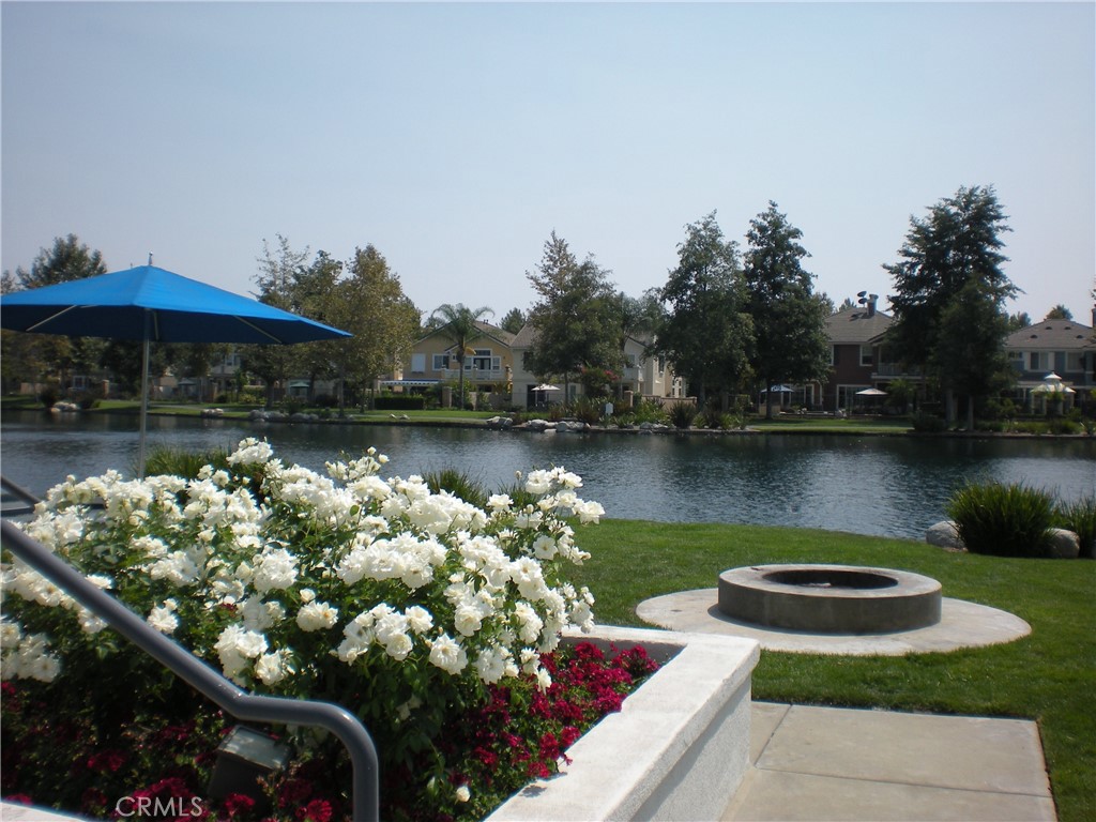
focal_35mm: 38
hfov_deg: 49.0
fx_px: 1203
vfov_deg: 37.7
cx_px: 548
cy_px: 411
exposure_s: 1/672
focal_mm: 6.3
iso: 64
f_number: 4.6
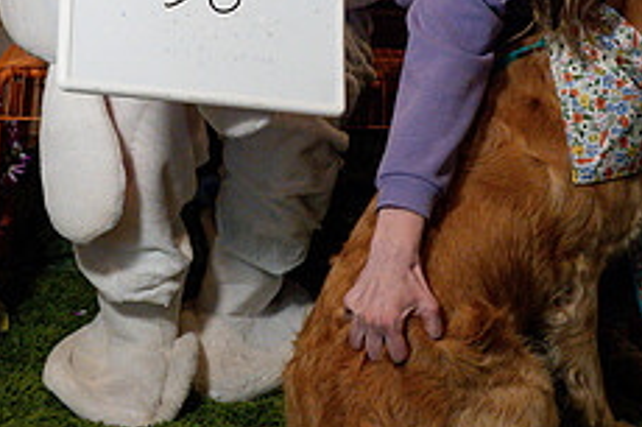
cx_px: 332
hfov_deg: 21.3
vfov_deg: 14.1
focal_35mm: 96
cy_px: 43
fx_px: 1711
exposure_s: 1/500
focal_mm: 38
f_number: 4.5
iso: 8000
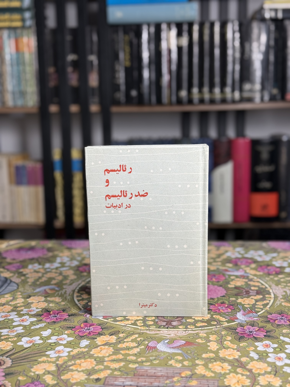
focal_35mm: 48
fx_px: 536
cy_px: 194
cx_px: 145
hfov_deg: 30.3
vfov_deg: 39.7
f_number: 1.78
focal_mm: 6.76
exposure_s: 1/100
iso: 64
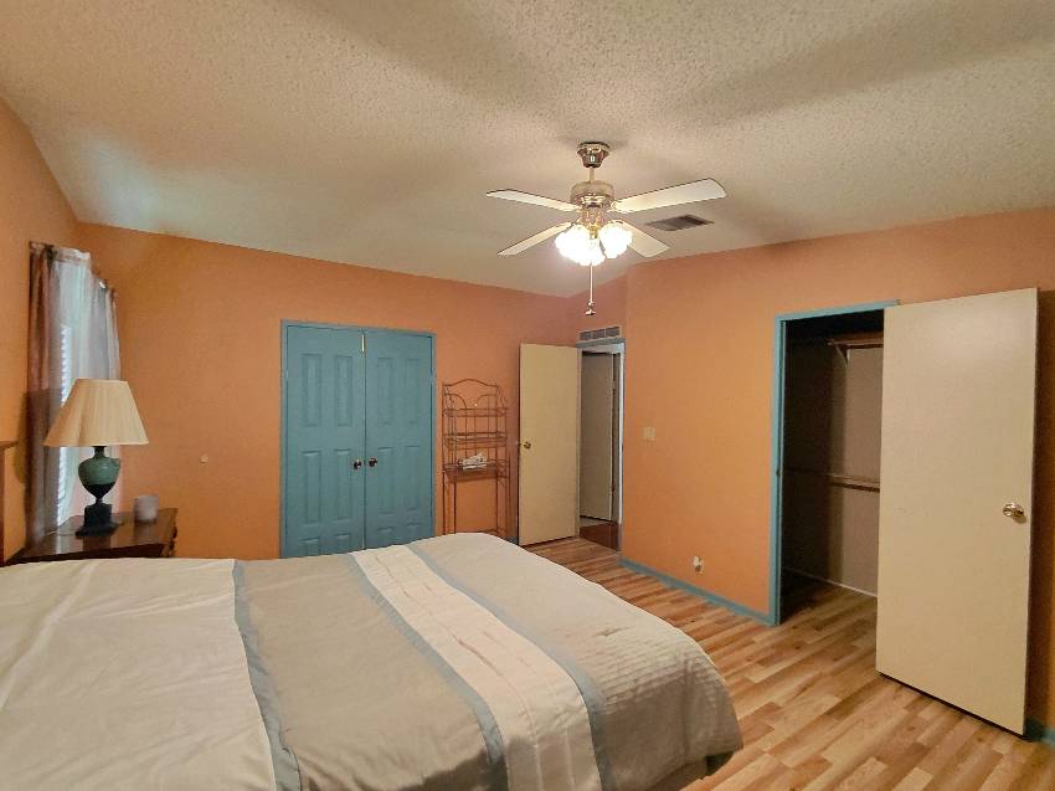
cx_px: 528
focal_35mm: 16
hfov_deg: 94.5
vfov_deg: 78.1
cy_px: 396
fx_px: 487
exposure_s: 1/60.2
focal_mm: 1.64
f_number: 2.2
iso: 250
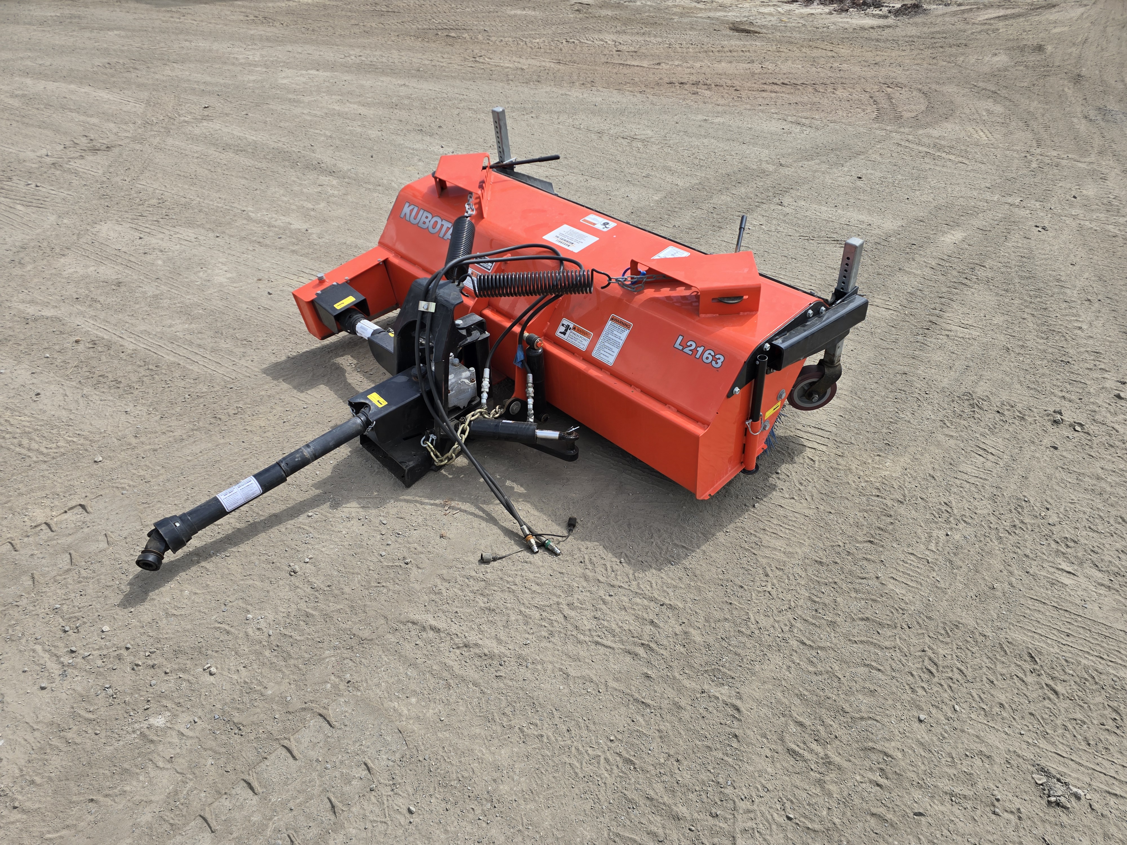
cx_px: 564
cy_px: 422
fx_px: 749
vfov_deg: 58.9
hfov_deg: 73.9
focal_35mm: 23
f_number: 1.7
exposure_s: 1/715
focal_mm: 6.3
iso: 12
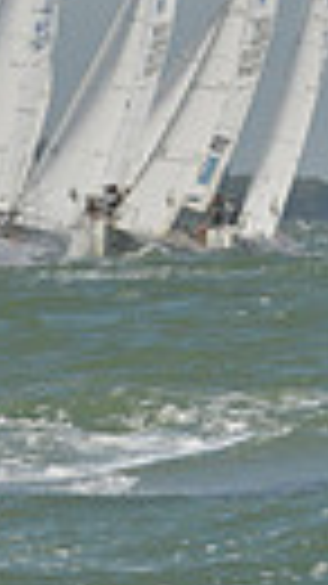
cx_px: -953
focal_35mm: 979
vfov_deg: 2.2
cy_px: 155
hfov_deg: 1.2
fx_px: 15157
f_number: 9
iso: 280
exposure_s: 1/1250
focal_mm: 210
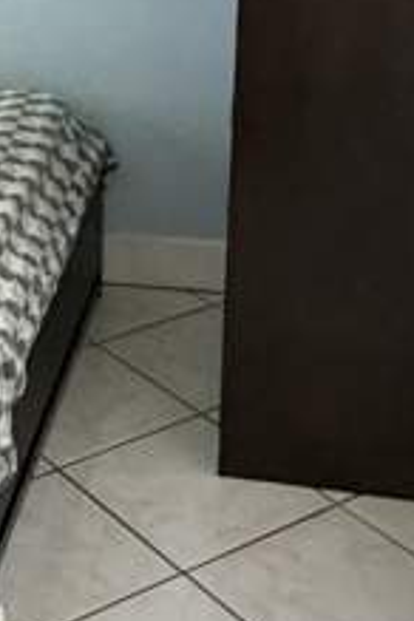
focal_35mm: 71
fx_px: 1225
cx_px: -74
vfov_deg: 27.9
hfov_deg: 18.3
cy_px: 130
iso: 800
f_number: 2.2
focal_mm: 2.22
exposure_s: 1/60
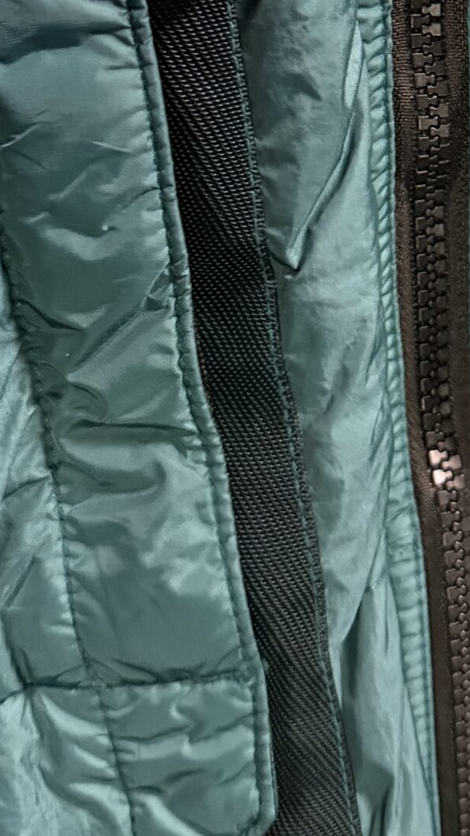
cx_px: 503
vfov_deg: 32.0
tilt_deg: -16.5
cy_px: 67
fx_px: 1375
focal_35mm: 62
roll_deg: +0.0
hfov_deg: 18.7
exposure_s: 1/37
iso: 800
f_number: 1.78
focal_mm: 6.76
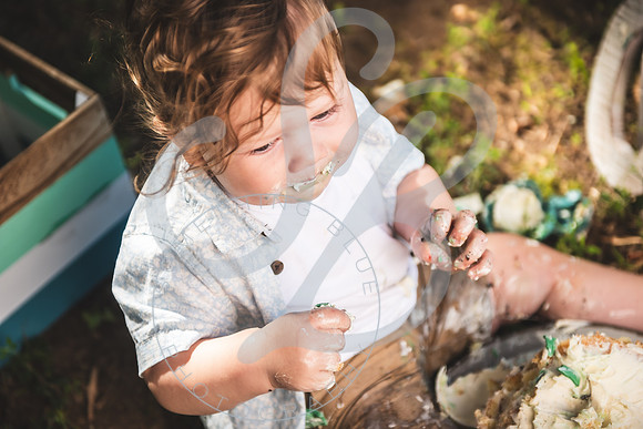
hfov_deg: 28.8
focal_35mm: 70
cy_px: 214
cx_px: 322
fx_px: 1251
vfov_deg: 19.5
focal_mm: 70
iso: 100
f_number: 2.8
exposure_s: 1/800
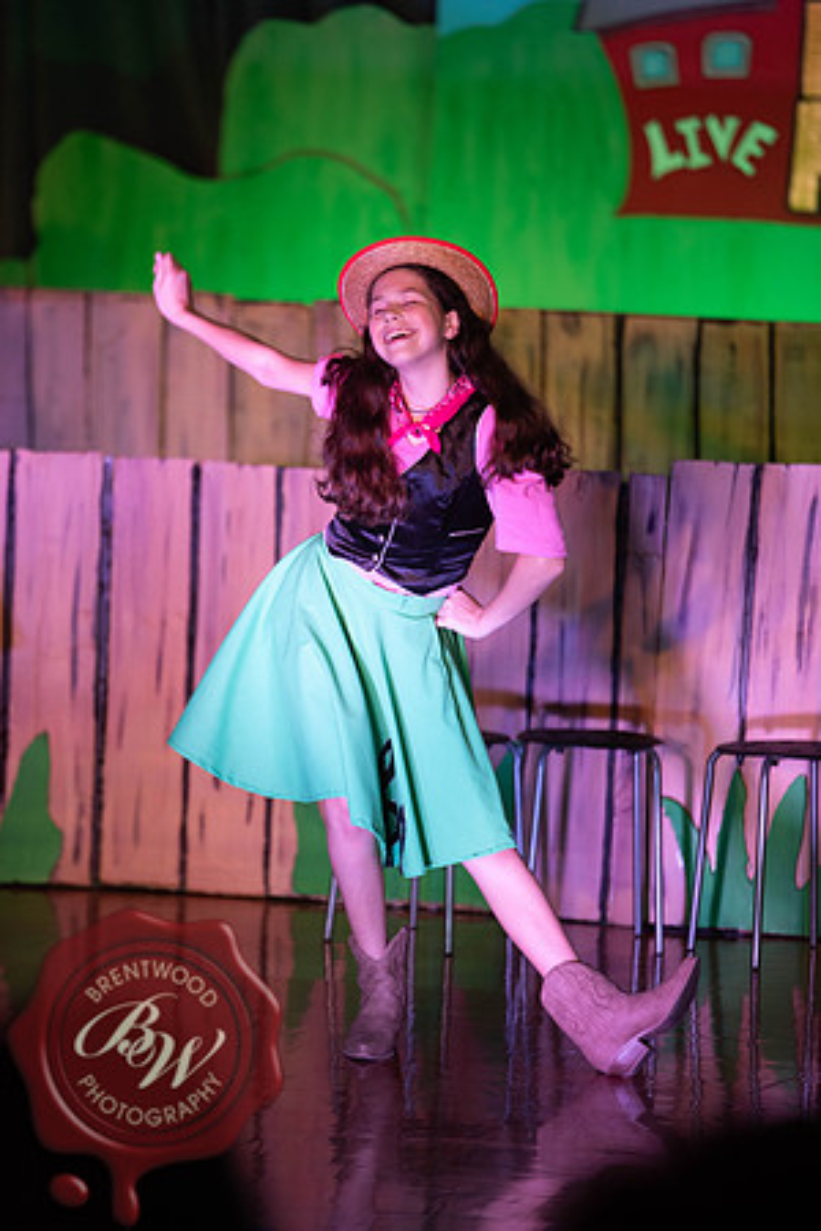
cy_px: 616
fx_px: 6841
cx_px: 410
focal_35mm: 200
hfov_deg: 6.9
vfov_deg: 10.3
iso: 900
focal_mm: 200
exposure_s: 1/200
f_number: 2.8
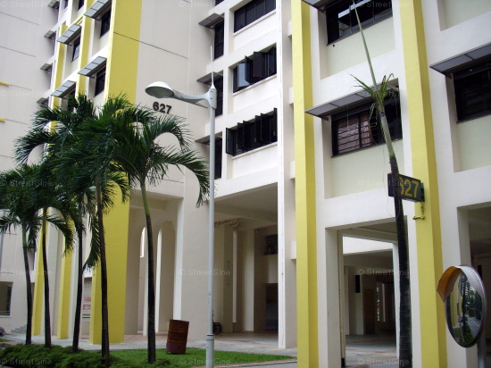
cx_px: 246
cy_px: 184
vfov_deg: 38.6
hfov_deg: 50.2
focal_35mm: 37
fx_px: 525
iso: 154
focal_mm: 6.2
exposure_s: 1/125
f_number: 2.8
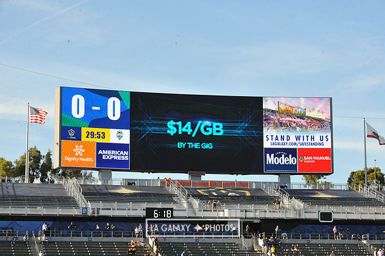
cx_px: 192
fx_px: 1122
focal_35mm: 105
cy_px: 128
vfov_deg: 13.0
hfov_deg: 19.5
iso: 1600
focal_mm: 105
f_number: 14
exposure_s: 1/800
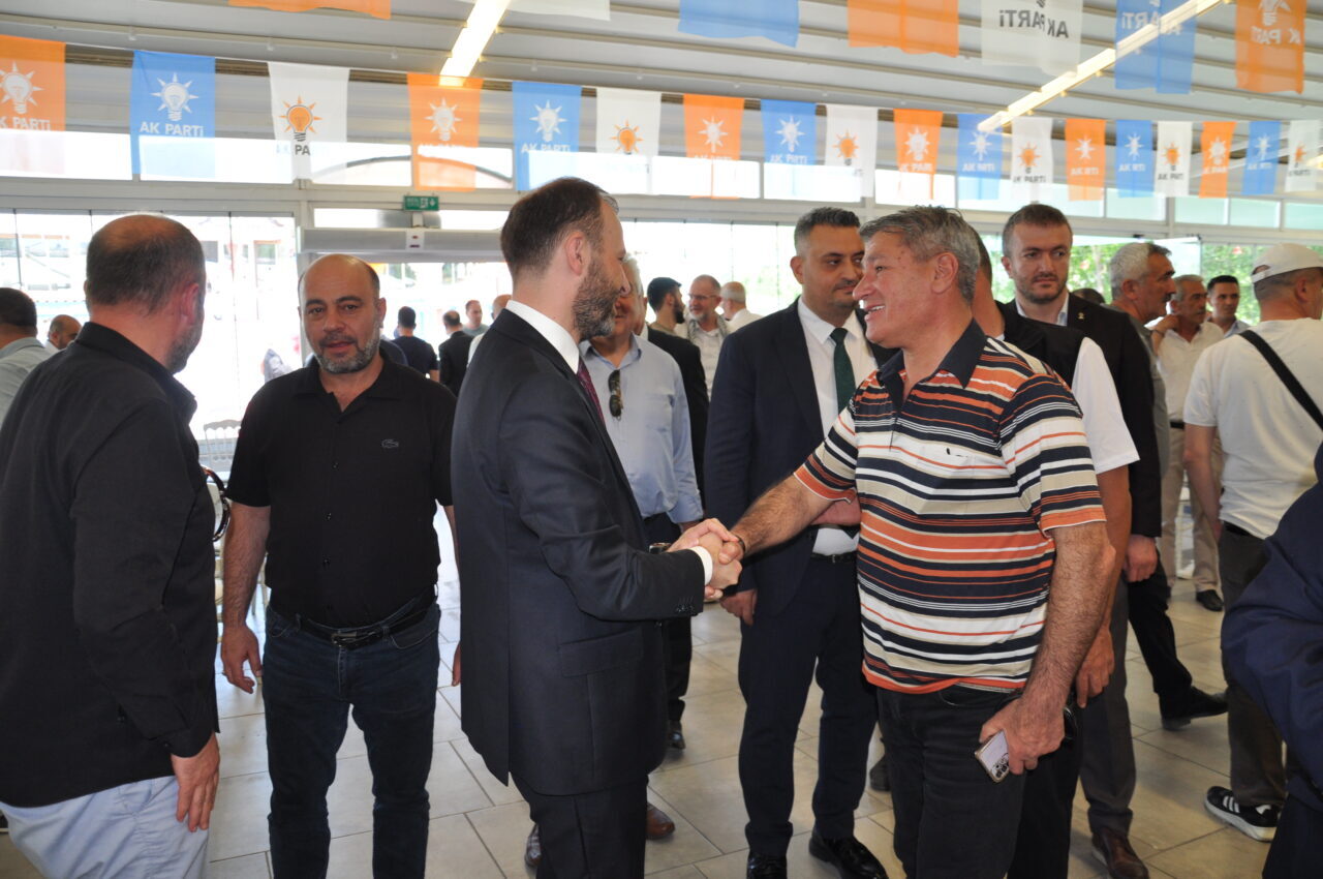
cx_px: 662
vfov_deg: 47.8
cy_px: 440
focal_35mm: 27
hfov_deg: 67.4
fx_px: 991
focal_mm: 18
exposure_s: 1/125
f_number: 3.5
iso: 400
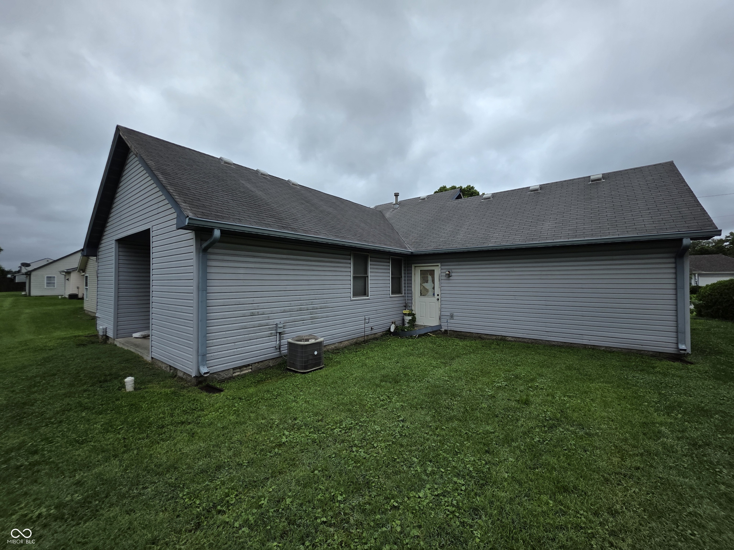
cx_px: 367
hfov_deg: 106.2
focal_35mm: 13
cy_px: 275
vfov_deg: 89.9
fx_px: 276
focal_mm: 2.2
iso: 40
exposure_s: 1/3873
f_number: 1.9
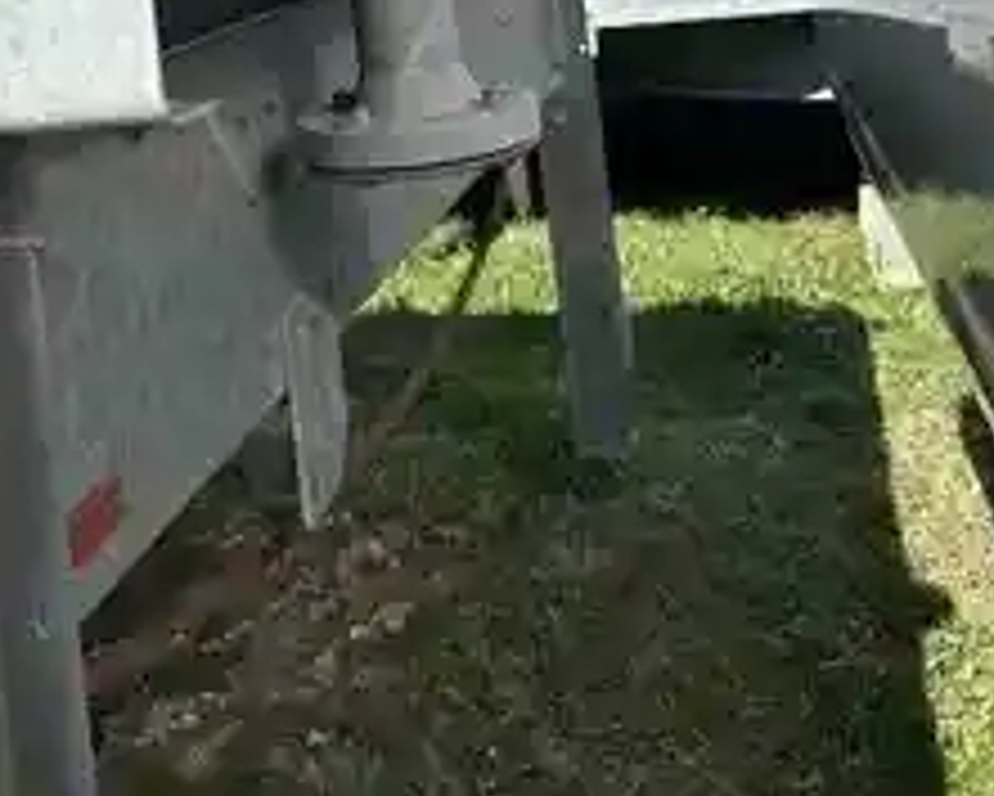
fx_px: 1354
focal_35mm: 46
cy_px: -99
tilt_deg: +1.0
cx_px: 342
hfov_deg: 39.9
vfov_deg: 29.3
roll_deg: +6.3
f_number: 1.5
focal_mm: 5.7
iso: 50
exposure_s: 1/3704
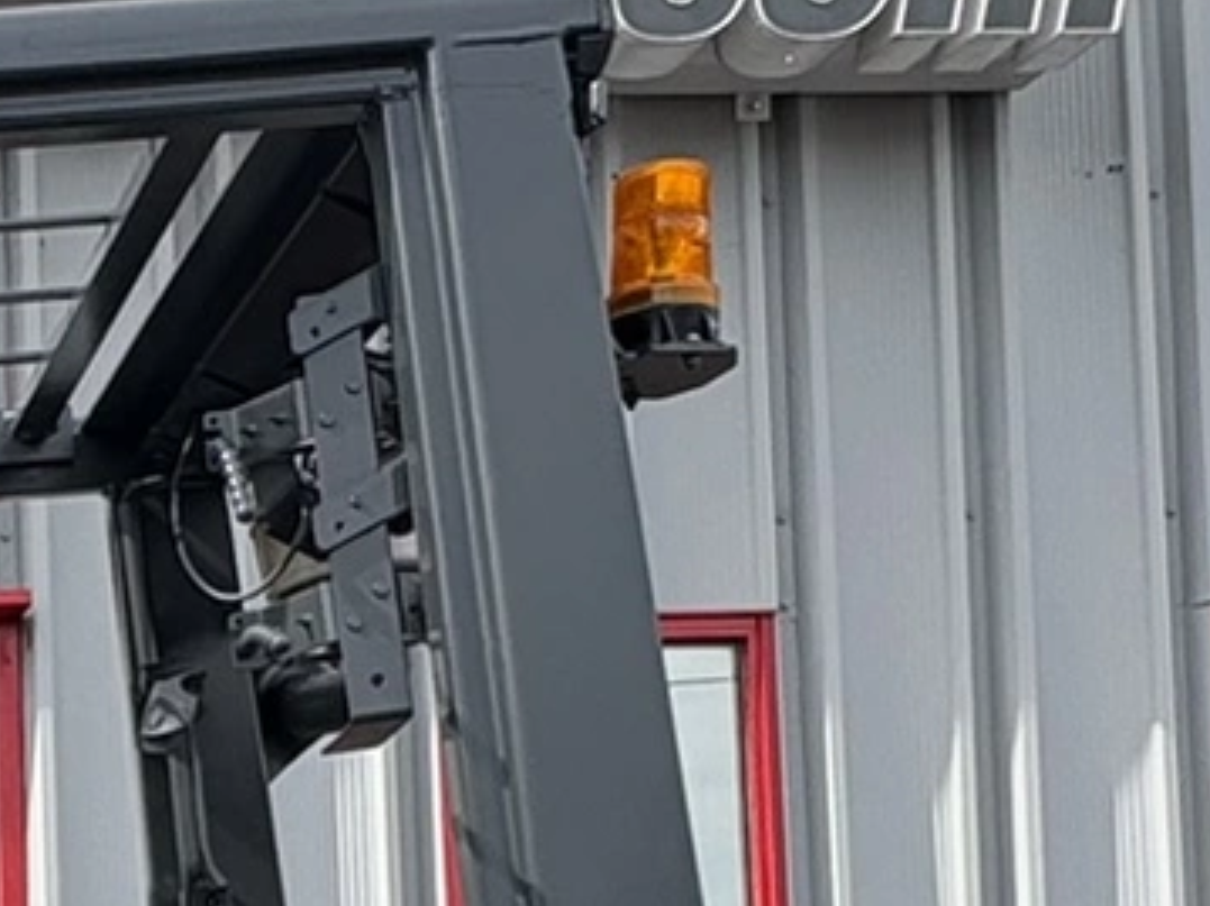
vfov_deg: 17.4
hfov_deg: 21.8
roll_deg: +1.9
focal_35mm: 78
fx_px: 2726
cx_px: -482
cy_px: 1253
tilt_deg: +4.3
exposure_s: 1/625
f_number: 2.2
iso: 40
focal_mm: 2.22
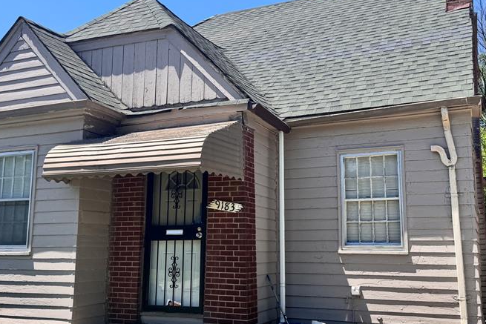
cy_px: 168
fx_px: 527
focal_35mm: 39
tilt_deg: +8.5
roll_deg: -0.6
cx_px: 263
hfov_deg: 49.5
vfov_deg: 34.2
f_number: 1.78
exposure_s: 1/2833
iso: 80
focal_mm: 6.76
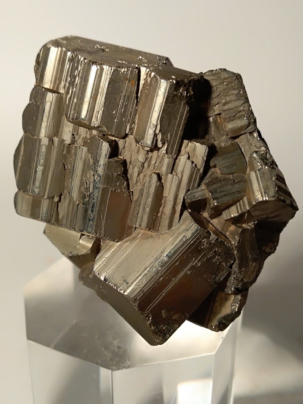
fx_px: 303
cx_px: 152
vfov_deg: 67.3
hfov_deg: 53.1
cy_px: 202
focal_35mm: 26
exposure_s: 1/33.3
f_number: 2
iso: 220
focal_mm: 3.54
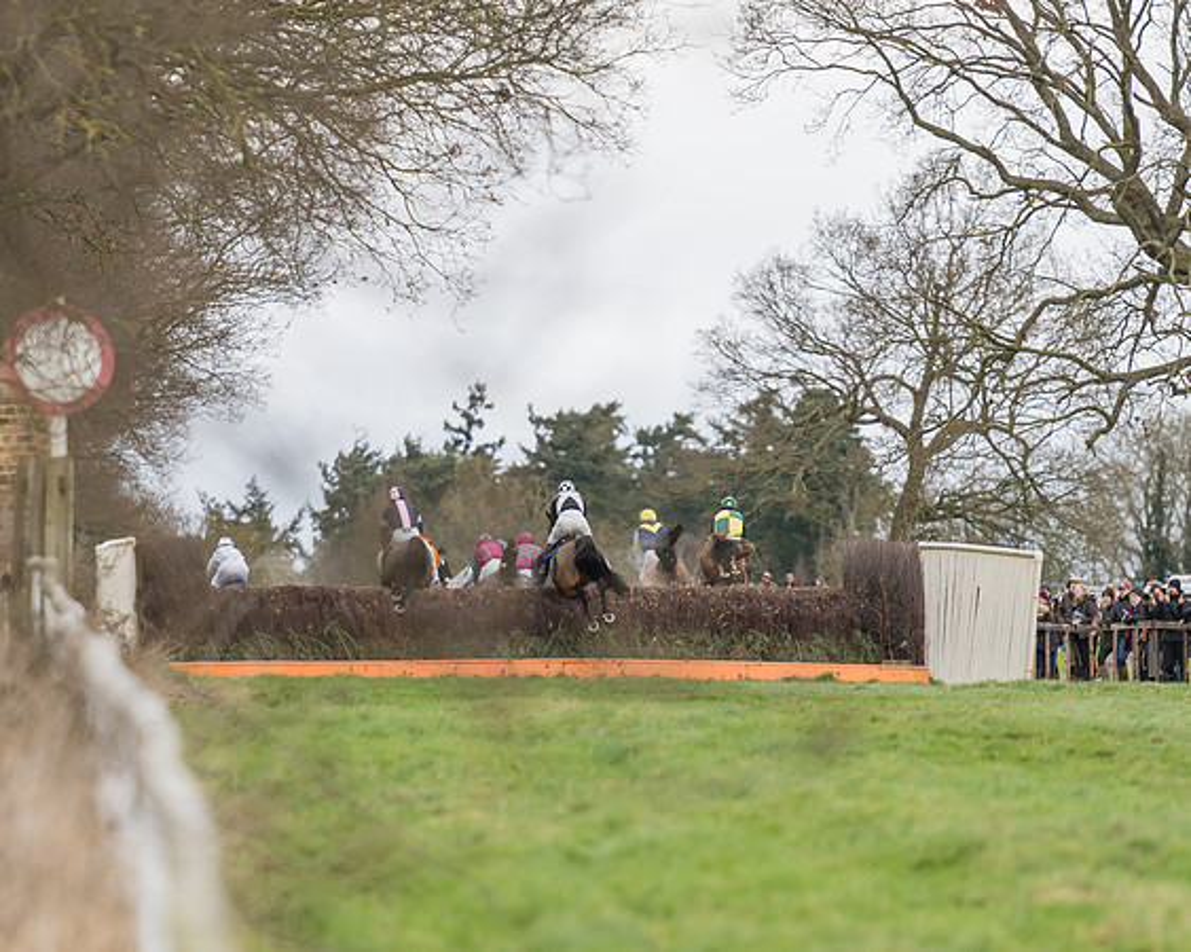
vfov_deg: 4.1
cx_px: 599
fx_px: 13284
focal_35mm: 377
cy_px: 505
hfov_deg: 5.1
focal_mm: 200
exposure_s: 1/1000
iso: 400
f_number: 2.8
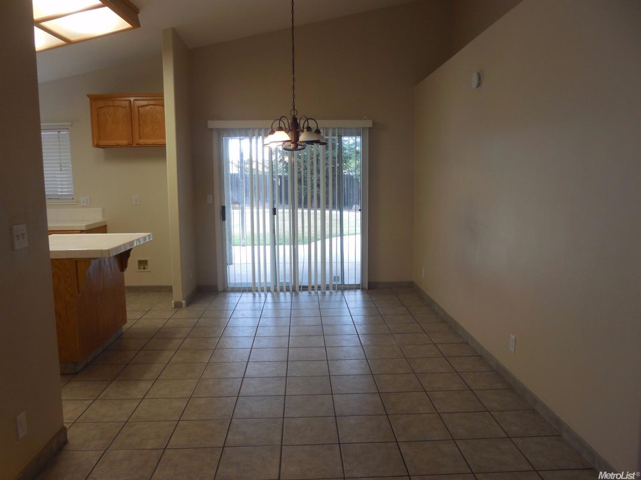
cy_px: 240
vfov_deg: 53.0
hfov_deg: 67.3
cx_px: 320
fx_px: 481
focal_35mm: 26
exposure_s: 1/30
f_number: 3.5
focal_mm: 4.6
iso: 140
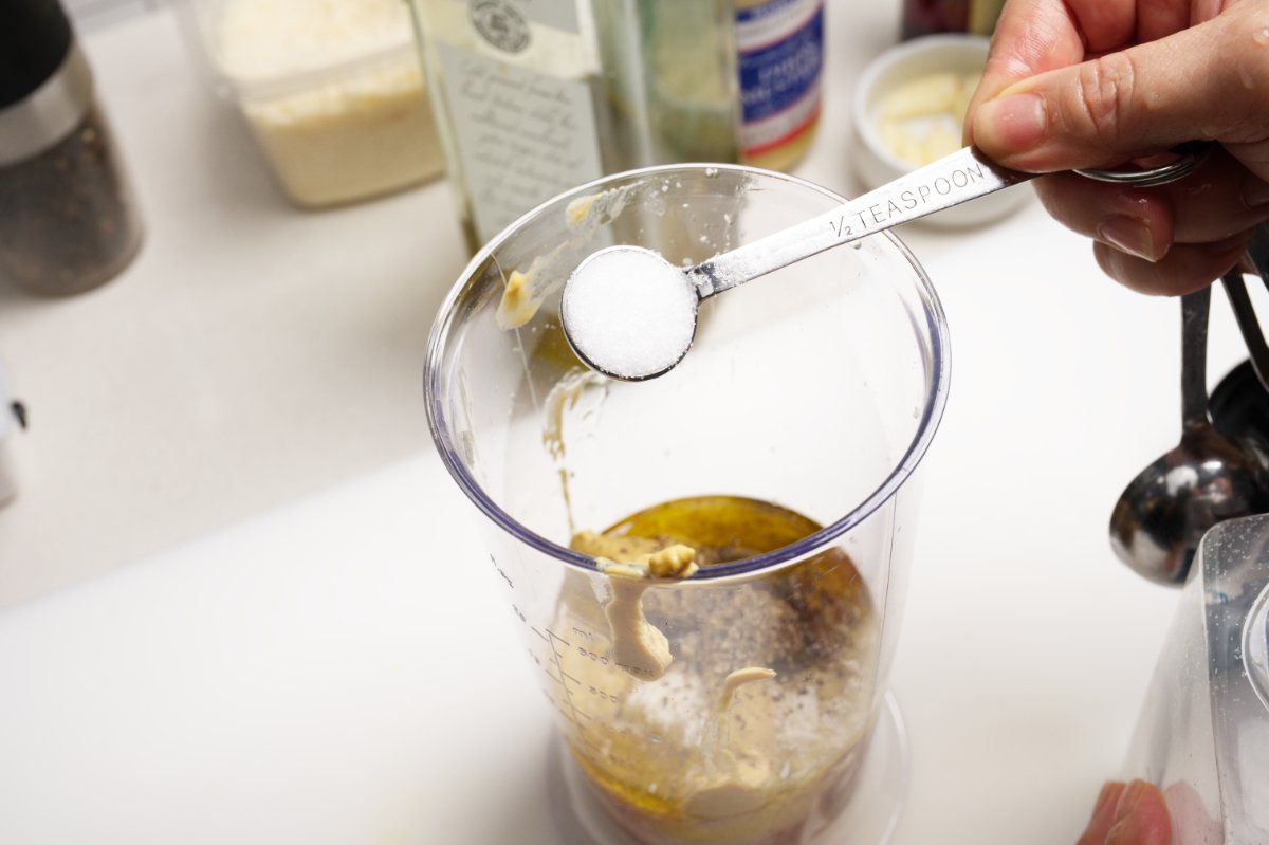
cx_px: 634
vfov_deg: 28.1
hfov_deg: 41.1
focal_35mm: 48
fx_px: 1691
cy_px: 422
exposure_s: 1/1600
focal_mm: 48
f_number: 9
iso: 1250
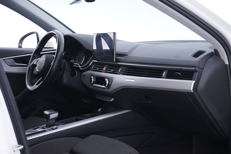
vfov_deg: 19.4
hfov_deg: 28.9
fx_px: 449
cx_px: 116
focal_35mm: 70
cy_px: 77
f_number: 7.1
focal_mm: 70
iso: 3200
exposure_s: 1/10
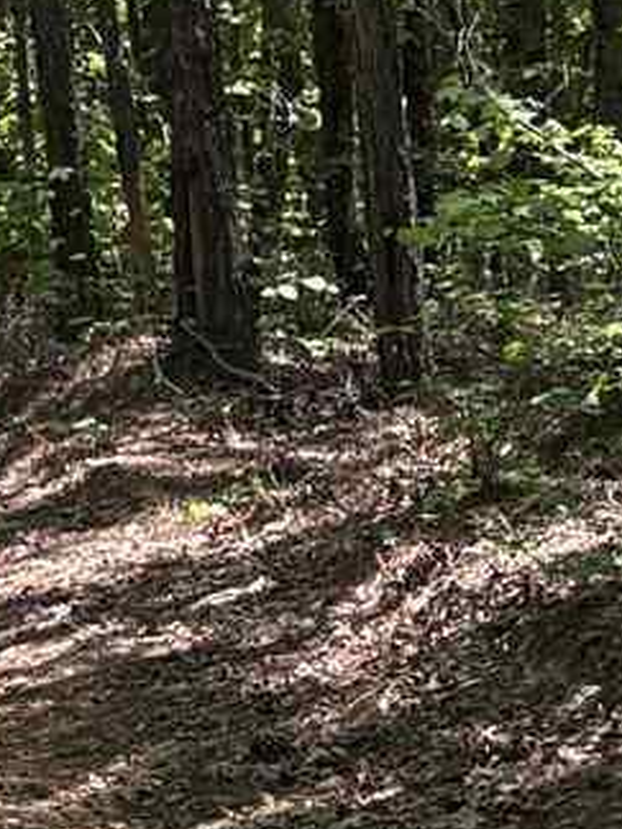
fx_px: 4432
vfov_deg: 10.3
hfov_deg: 7.7
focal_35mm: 185
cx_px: -566
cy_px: -443
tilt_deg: +0.6
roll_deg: +2.0
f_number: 1.6
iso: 50
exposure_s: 1/417
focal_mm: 5.96
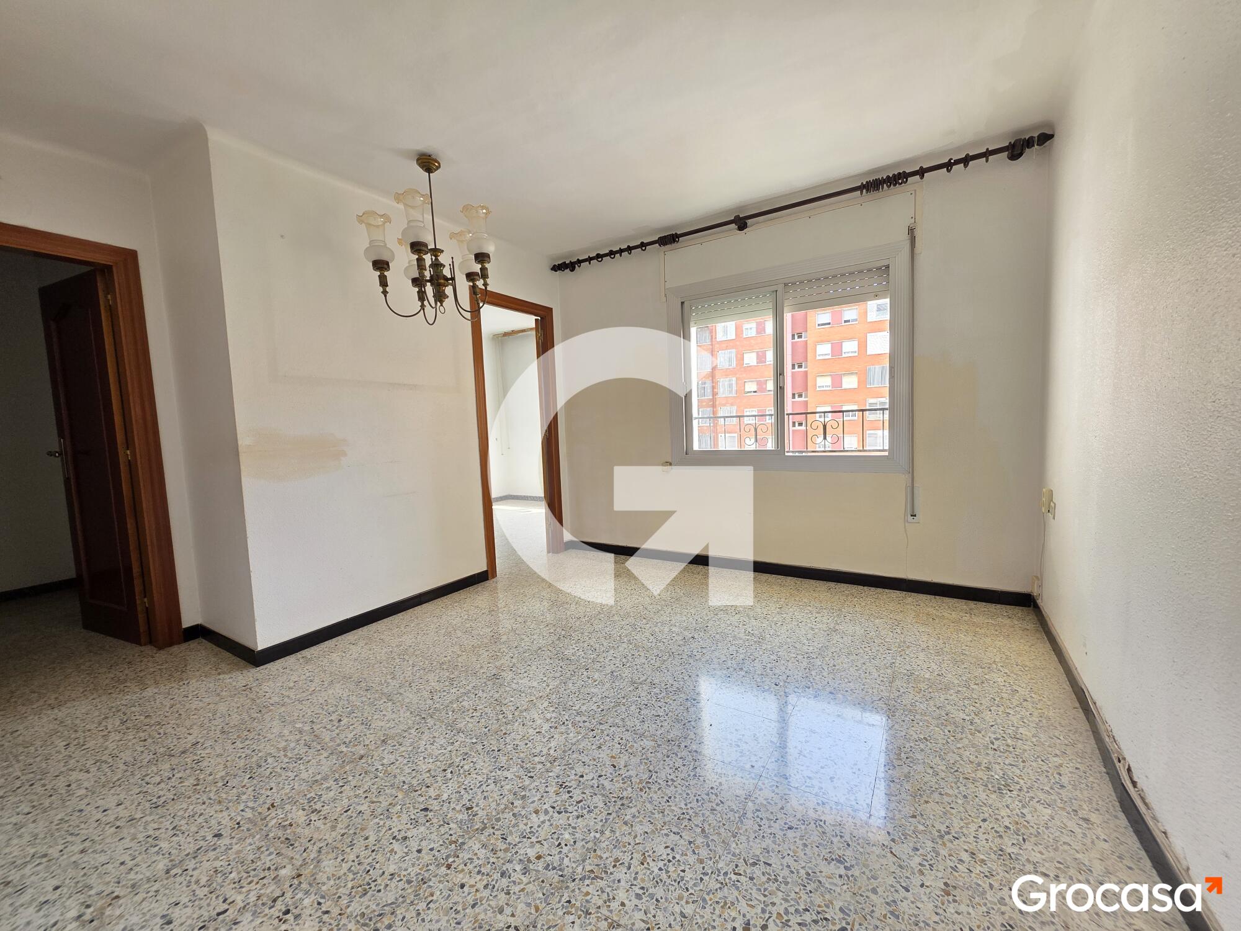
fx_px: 466
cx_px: 620
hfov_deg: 106.2
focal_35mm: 13
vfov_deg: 89.9
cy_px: 466
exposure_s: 1/100
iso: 50
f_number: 1.9
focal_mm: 2.2
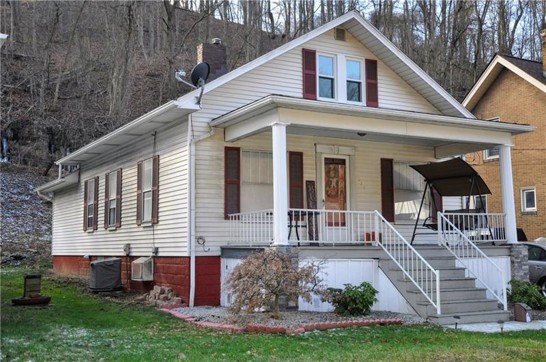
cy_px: 181
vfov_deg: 31.8
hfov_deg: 46.5
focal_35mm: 42
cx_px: 273
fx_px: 636
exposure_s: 1/125
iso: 200
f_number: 5.6
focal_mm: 28
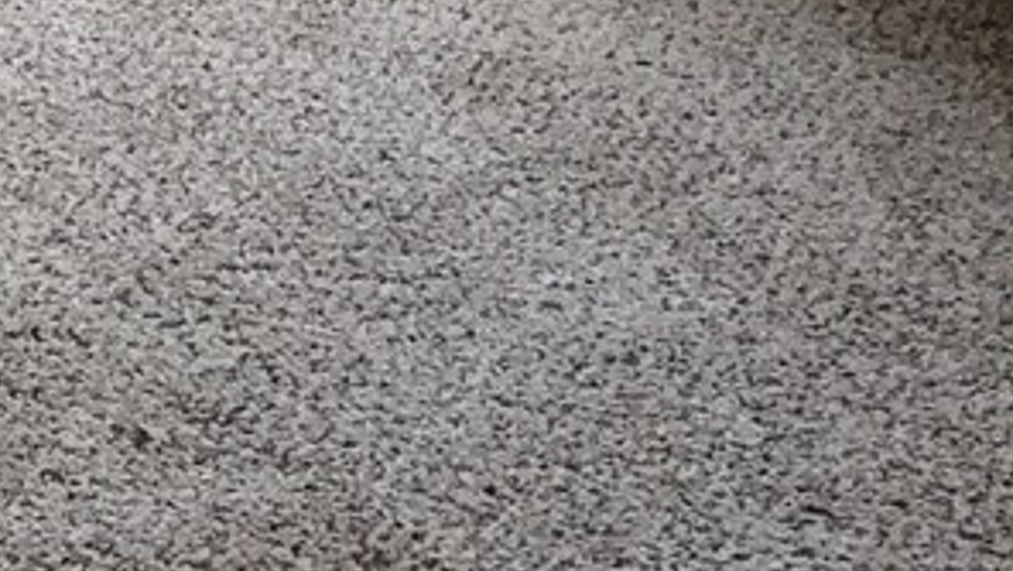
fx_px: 4677
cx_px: -1078
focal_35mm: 174
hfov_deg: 11.1
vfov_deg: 6.3
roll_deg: -0.6
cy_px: -1282
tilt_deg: -7.1
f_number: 2.2
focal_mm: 4.15
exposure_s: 1/120
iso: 32
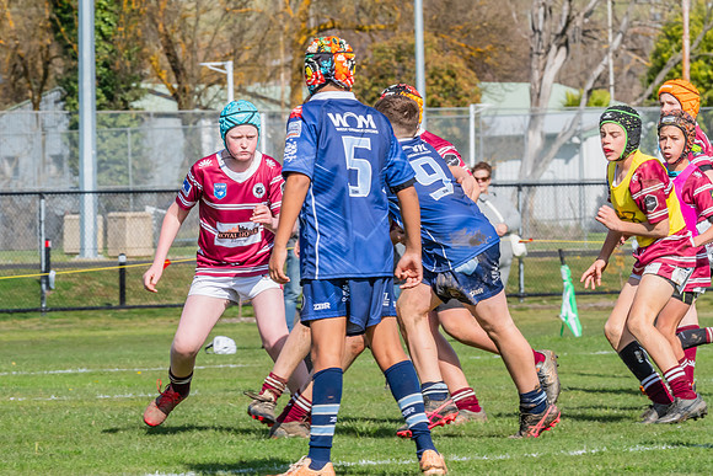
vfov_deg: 3.5
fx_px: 7832
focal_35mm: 395
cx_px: 354
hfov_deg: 5.2
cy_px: 238
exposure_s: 1/400
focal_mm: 260
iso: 800
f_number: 25
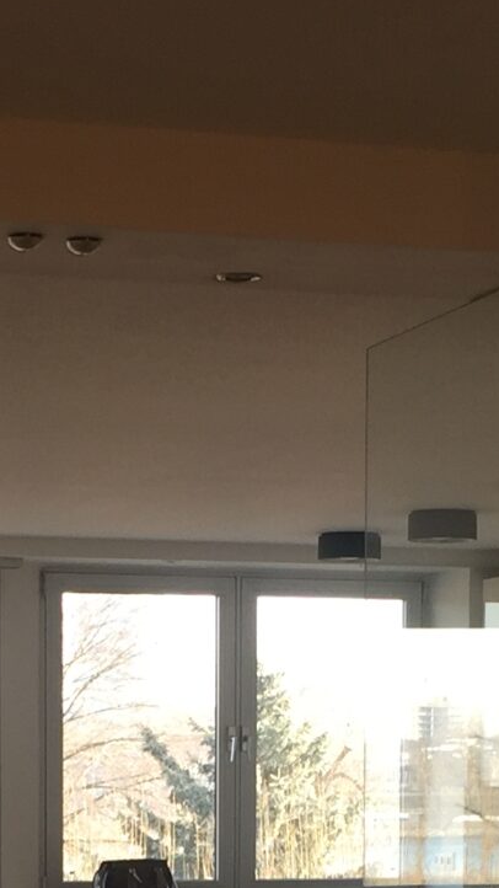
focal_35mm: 112
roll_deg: -0.5
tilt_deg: -4.7
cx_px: 216
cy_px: 993
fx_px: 2635
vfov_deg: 18.4
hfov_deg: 10.8
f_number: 2.2
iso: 32
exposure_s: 1/100
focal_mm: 4.15
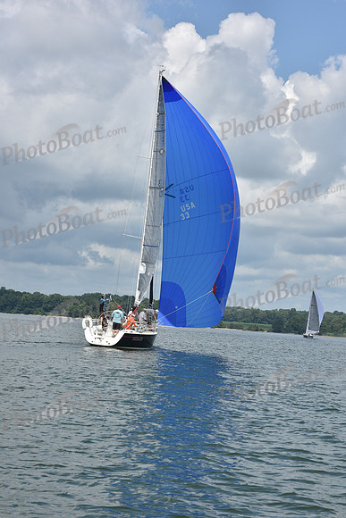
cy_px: 259
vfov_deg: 25.4
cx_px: 173
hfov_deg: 17.1
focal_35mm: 80
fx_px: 1153
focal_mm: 80
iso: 320
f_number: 11
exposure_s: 1/800
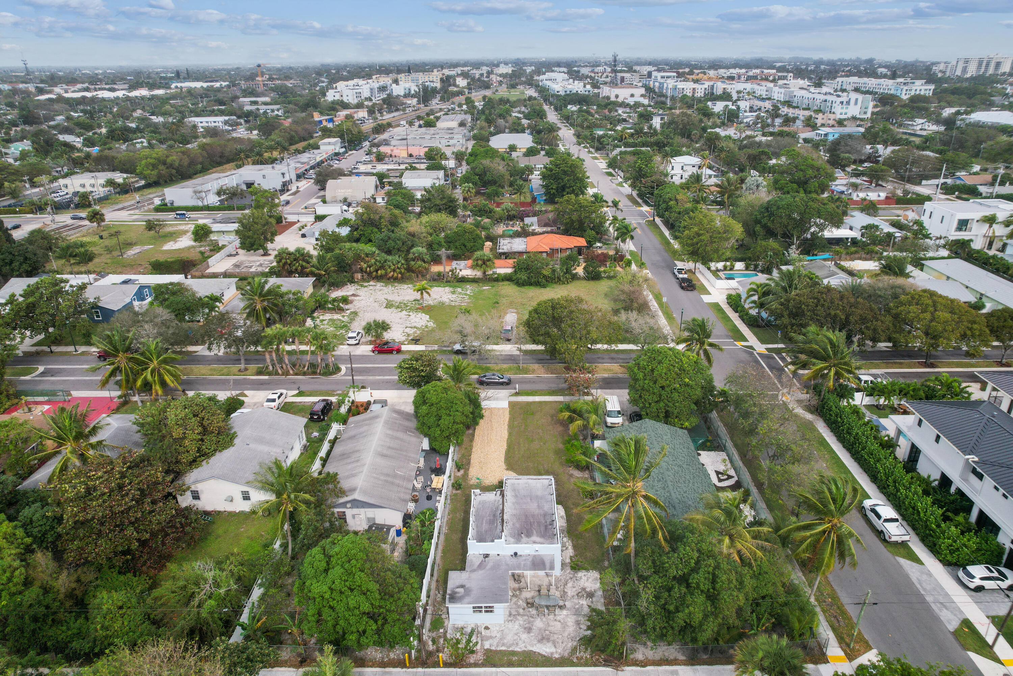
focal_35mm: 22
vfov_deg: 57.2
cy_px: 338
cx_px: 506
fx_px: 619
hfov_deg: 78.6
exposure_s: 1/1250
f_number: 2.8
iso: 140
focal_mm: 8.38
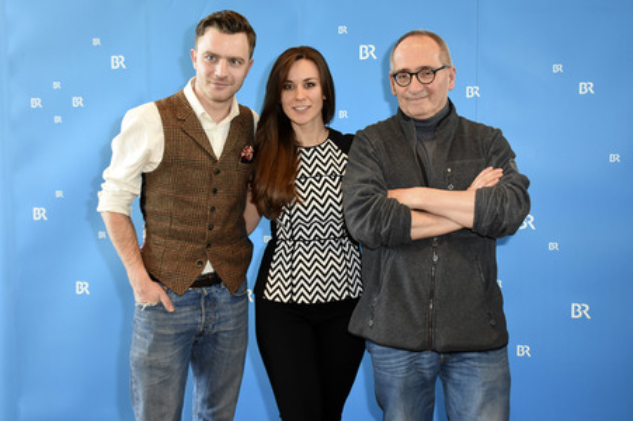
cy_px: 210
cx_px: 316
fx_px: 633
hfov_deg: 53.2
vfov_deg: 36.8
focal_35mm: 36
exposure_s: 1/160
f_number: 4.5
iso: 1250
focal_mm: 24
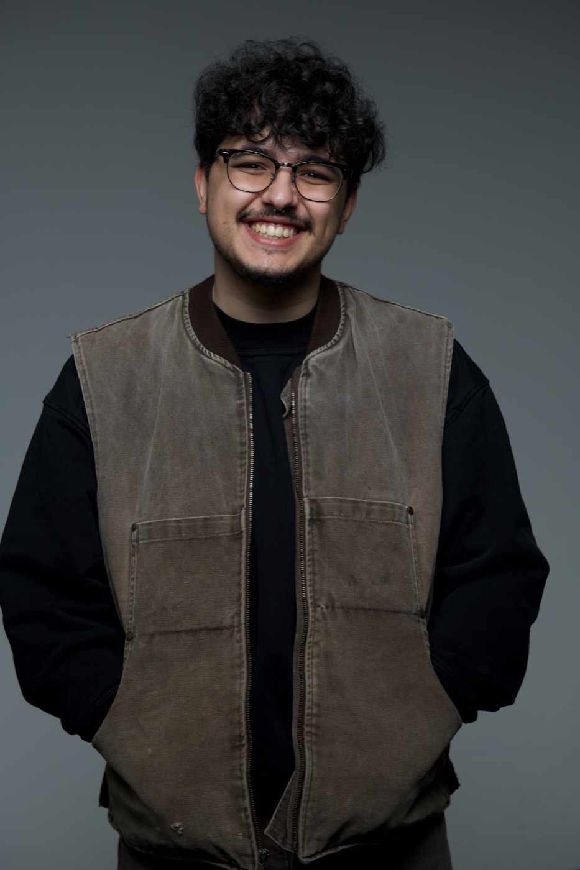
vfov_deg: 30.5
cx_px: 290
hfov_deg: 20.6
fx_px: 1595
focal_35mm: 66
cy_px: 435
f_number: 8
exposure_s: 1/125
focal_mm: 66
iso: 100
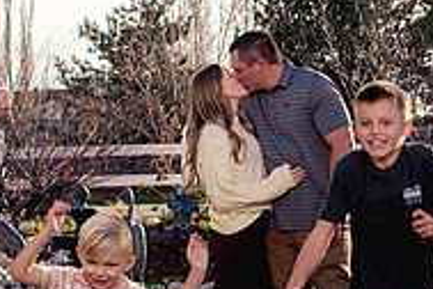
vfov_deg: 15.5
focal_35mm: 88
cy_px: 198
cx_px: 315
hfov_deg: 22.9
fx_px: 1058
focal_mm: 24
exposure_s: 1/320
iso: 500
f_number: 8
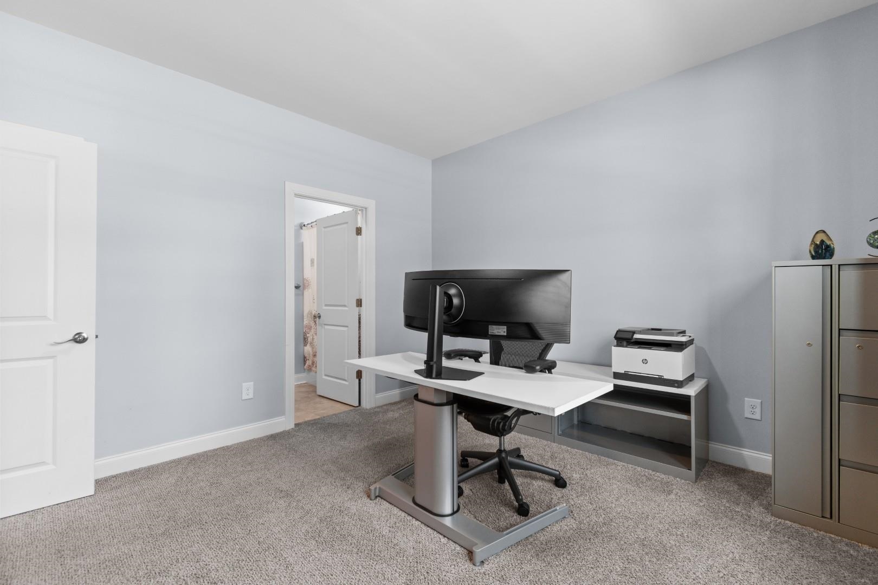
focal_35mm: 15
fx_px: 366
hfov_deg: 100.4
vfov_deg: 77.3
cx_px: 439
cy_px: 292
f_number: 4.5
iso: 100
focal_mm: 10
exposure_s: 1/8
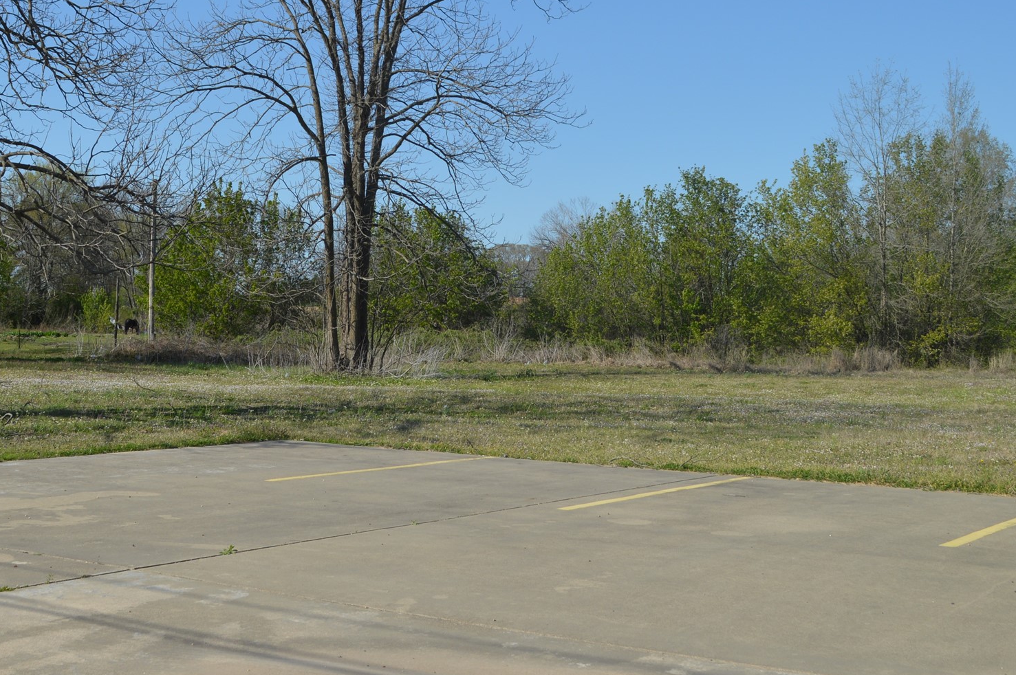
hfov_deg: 37.3
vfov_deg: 25.4
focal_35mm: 53
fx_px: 1494
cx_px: 381
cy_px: 231
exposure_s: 1/250
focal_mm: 24
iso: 100
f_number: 8
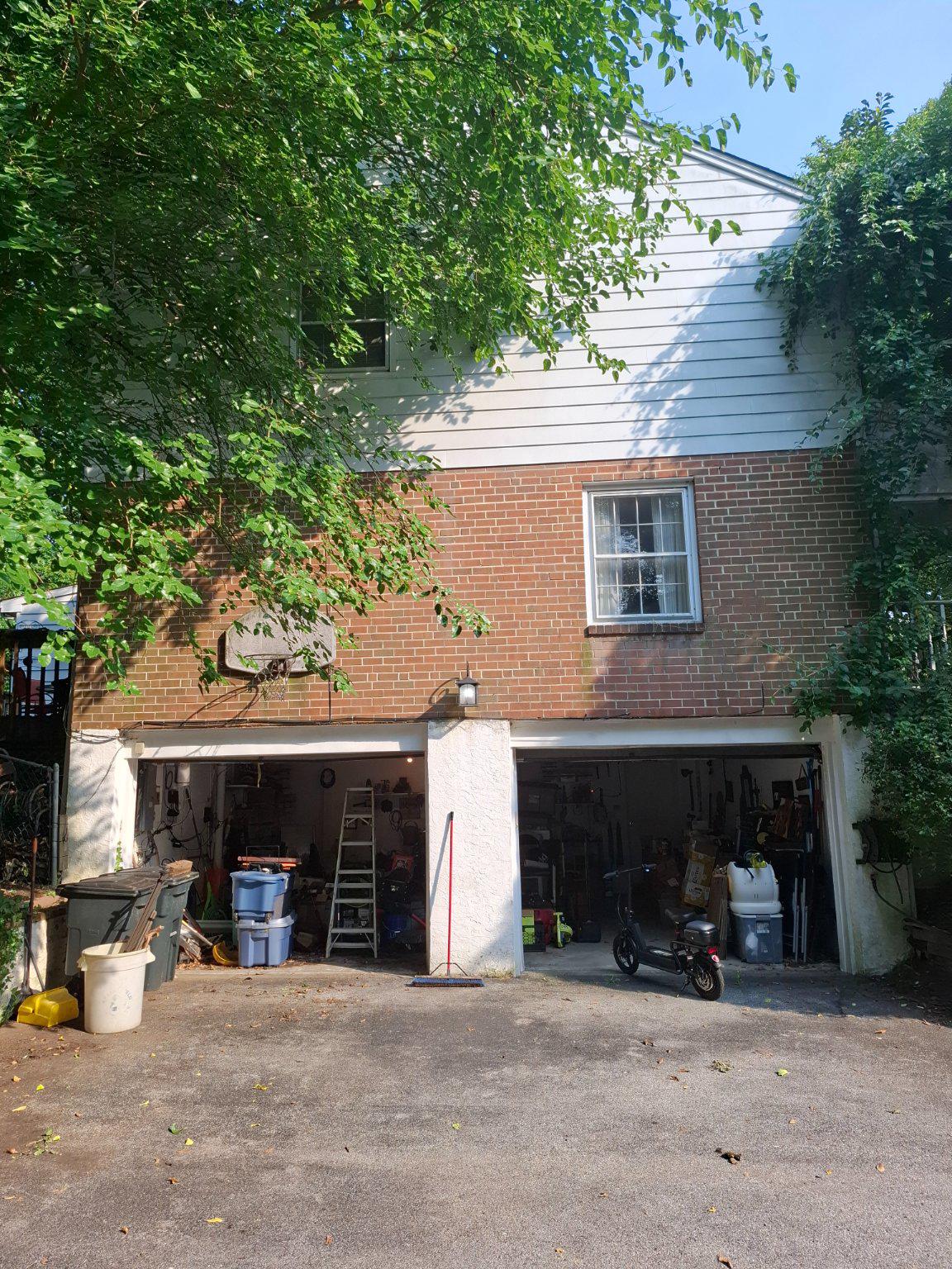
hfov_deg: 58.9
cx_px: 476
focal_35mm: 23
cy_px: 634
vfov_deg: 73.9
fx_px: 843
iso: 50
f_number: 1.8
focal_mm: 5.54
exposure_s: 1/555
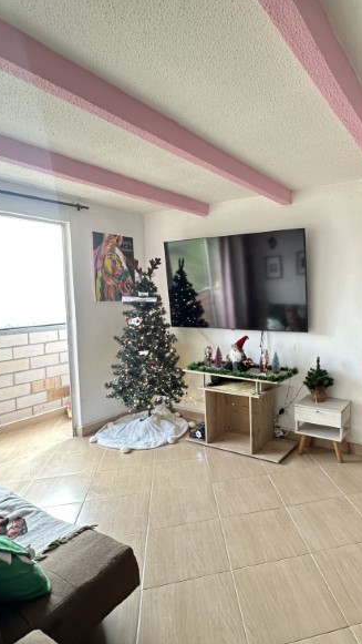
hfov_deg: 51.6
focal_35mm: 21
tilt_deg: -5.5
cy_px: 321
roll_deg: -0.1
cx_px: 267
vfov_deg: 83.8
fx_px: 358
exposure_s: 1/60
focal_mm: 2.22
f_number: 2.2
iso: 200
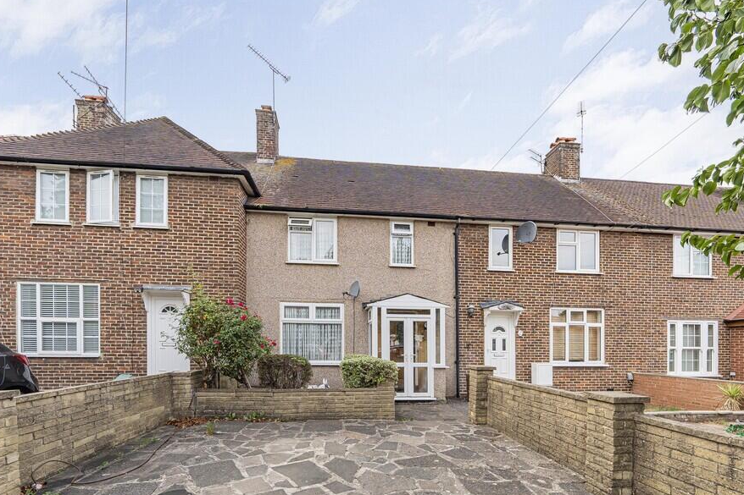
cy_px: 280
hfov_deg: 104.3
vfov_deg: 80.8
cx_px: 369
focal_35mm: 14
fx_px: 289
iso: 320
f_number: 9
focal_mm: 12
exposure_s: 1/200
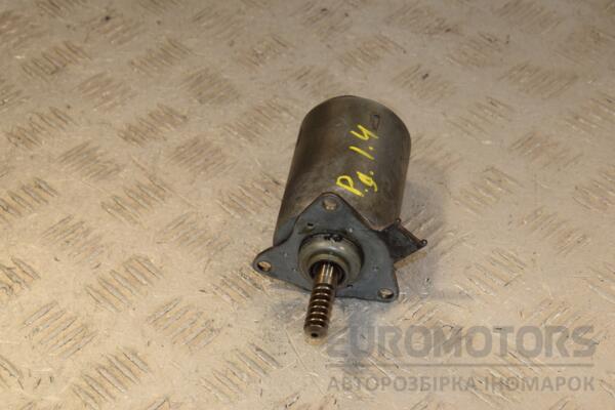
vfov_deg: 14.7
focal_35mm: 93
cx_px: 308
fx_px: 1589
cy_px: 205
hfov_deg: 21.9
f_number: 9
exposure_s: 1/200
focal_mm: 62
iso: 800
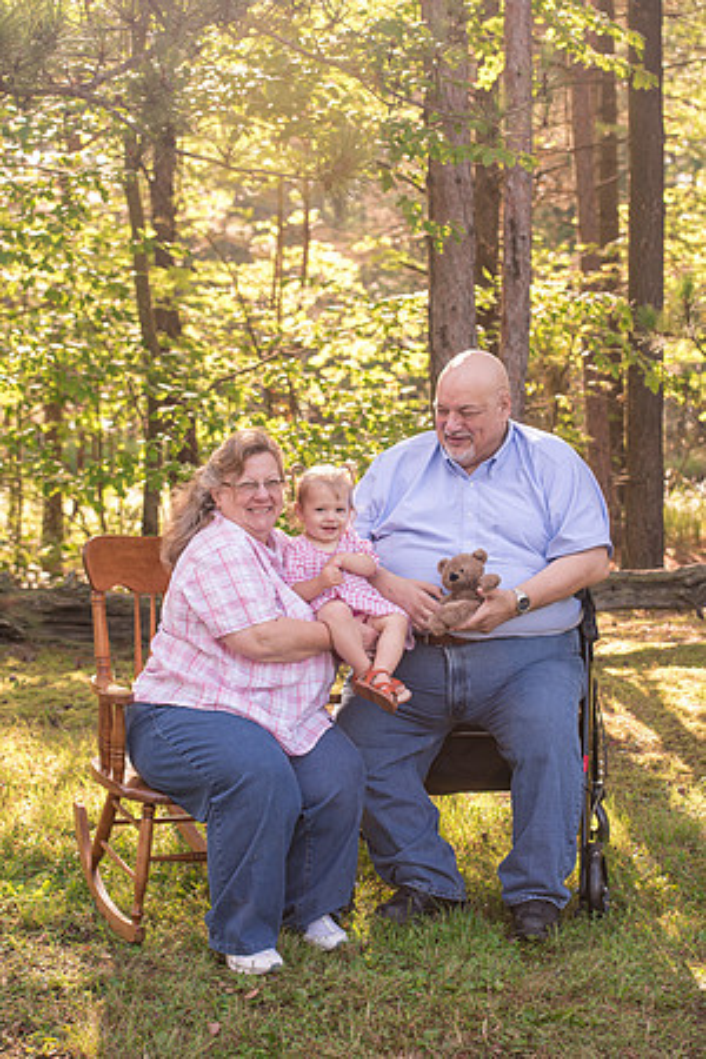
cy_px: 530
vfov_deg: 28.8
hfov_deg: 19.5
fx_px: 2059
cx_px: 353
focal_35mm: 70
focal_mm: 70
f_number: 5
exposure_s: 1/250
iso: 400
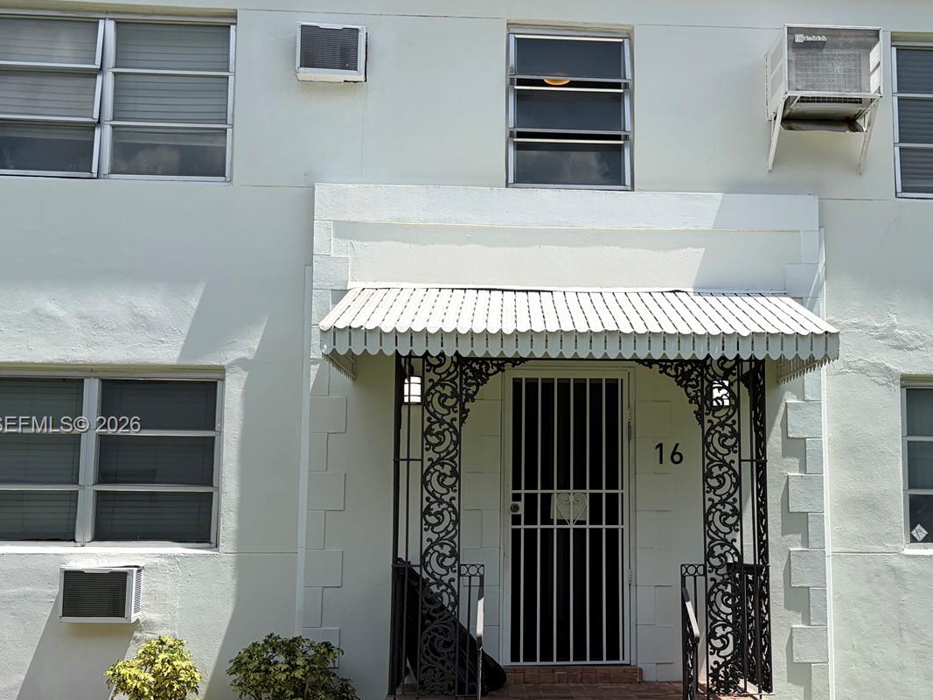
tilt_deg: +6.8
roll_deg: +0.4
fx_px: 1051
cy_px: 426
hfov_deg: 47.5
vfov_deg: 36.7
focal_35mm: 39
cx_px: 568
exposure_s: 1/3831
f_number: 1.6
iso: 50
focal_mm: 5.96
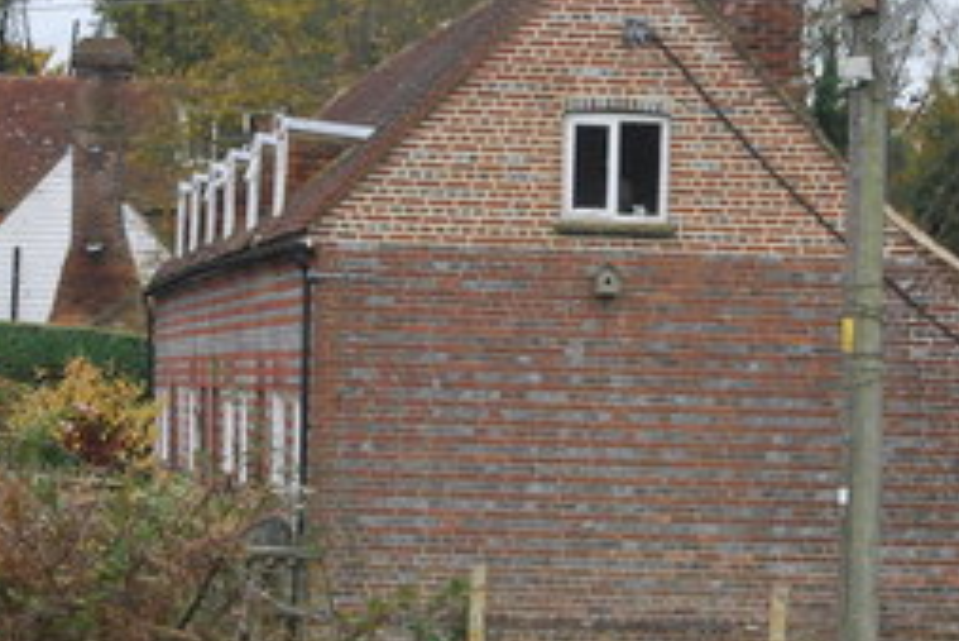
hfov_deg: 10.8
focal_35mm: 190
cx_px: 428
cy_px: 201
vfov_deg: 7.2
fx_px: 5064
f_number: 5.6
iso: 800
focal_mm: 50
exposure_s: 1/500
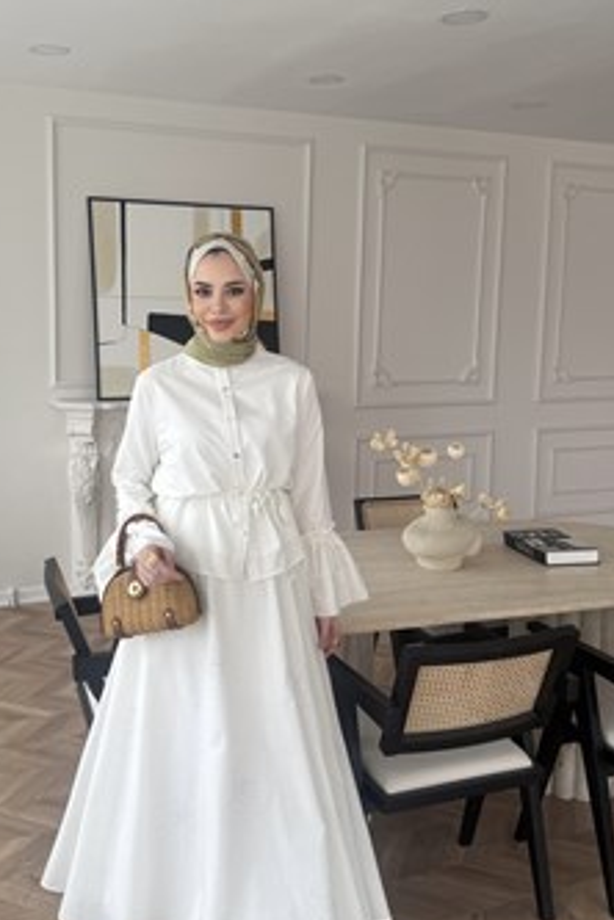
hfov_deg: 41.8
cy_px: 548
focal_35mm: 31
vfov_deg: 59.8
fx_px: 793
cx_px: 207
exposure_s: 1/288
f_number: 1.78
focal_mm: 6.76
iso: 64
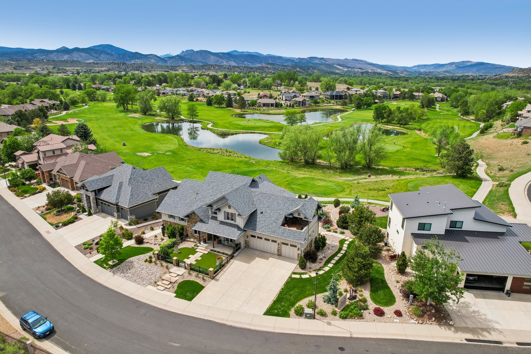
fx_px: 324
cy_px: 177
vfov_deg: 57.2
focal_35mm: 22
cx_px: 266
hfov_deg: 78.6
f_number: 2.8
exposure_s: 1/2500
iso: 130
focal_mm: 8.4
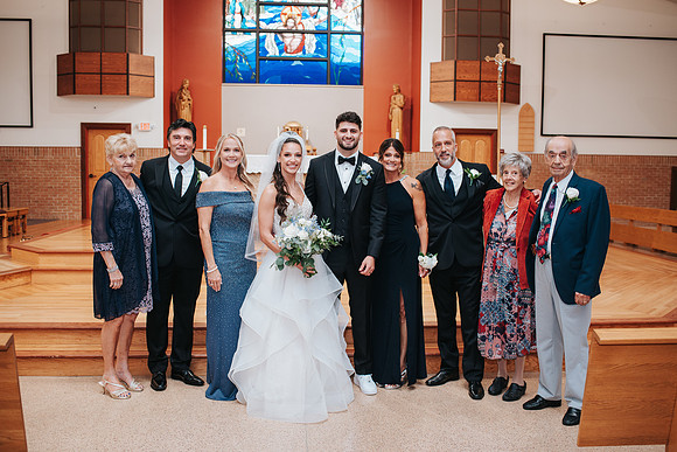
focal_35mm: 35
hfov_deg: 53.9
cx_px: 338
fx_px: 665
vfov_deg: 37.5
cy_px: 226
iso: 1000
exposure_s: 1/125
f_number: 2.8
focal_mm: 35
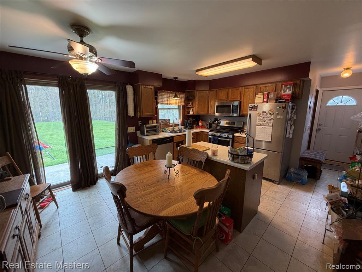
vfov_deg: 85.7
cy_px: 136
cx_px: 181
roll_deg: +1.4
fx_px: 146
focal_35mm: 14
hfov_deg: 102.1
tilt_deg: -8.3
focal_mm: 2.22
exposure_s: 1/60
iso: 160
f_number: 2.2
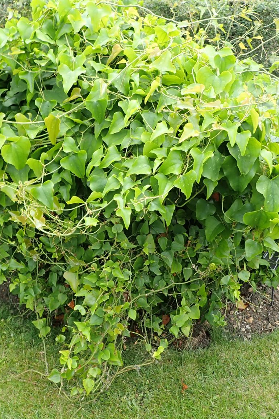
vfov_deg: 43.6
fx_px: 523
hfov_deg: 29.8
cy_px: 194
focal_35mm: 45
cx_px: 139
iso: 100
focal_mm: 4.5
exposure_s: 1/250
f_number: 2.8
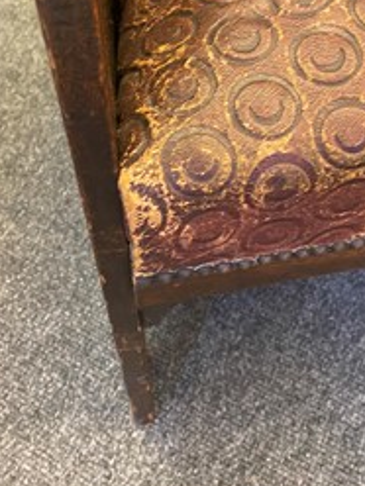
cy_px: 116
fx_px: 590
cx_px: 173
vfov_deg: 43.2
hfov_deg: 34.3
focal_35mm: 42
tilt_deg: -48.6
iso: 640
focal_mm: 4.25
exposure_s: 1/33
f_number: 1.8
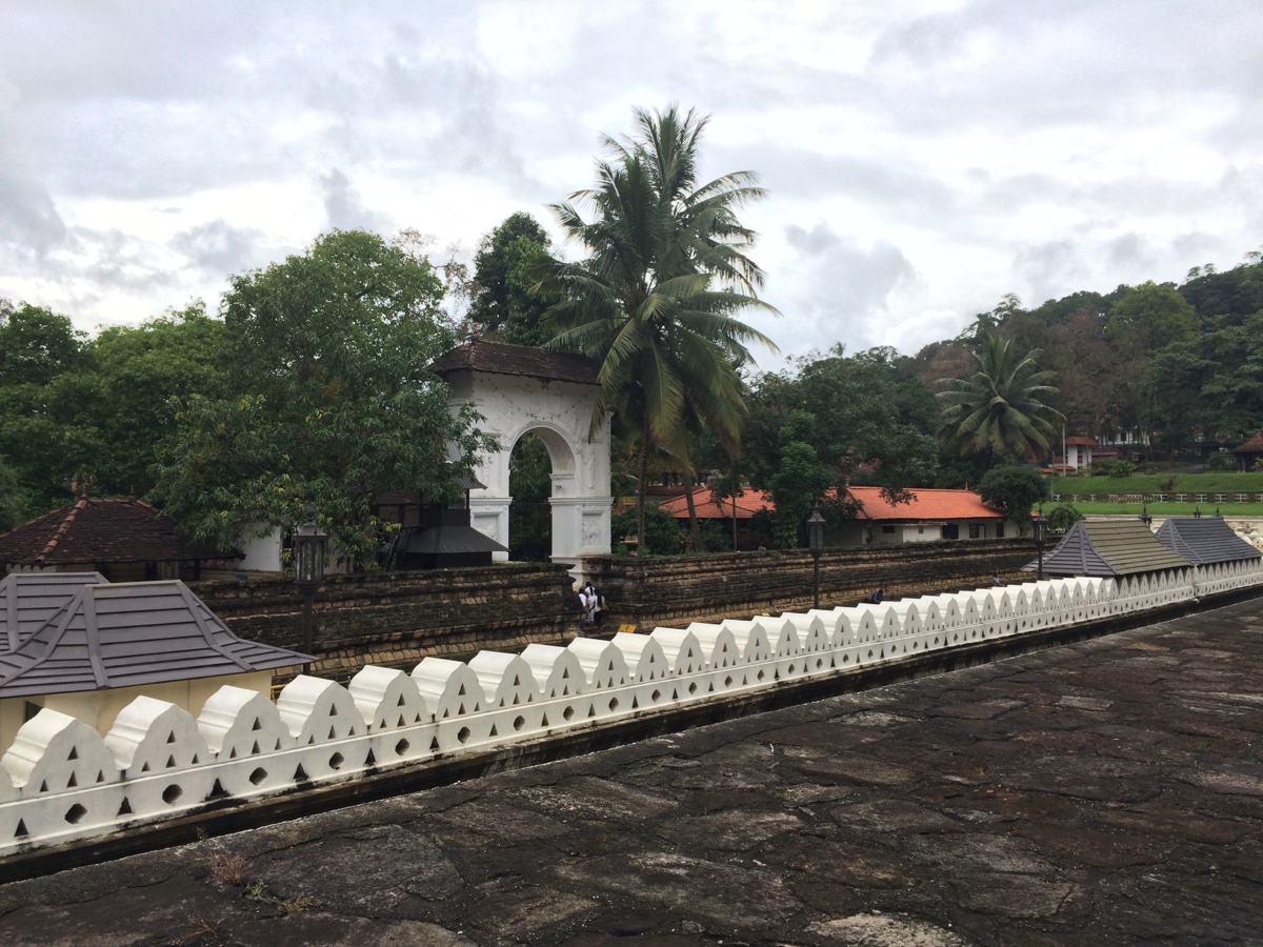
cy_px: 474
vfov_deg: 48.2
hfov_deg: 61.7
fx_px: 1058
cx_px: 632
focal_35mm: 29
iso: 32
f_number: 2.2
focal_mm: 4.15
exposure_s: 1/604
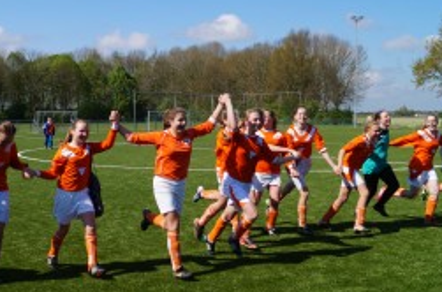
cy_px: 130
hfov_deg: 39.8
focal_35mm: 49
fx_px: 600
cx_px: 135
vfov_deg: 27.4
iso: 100
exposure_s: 1/200
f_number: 10
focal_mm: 18
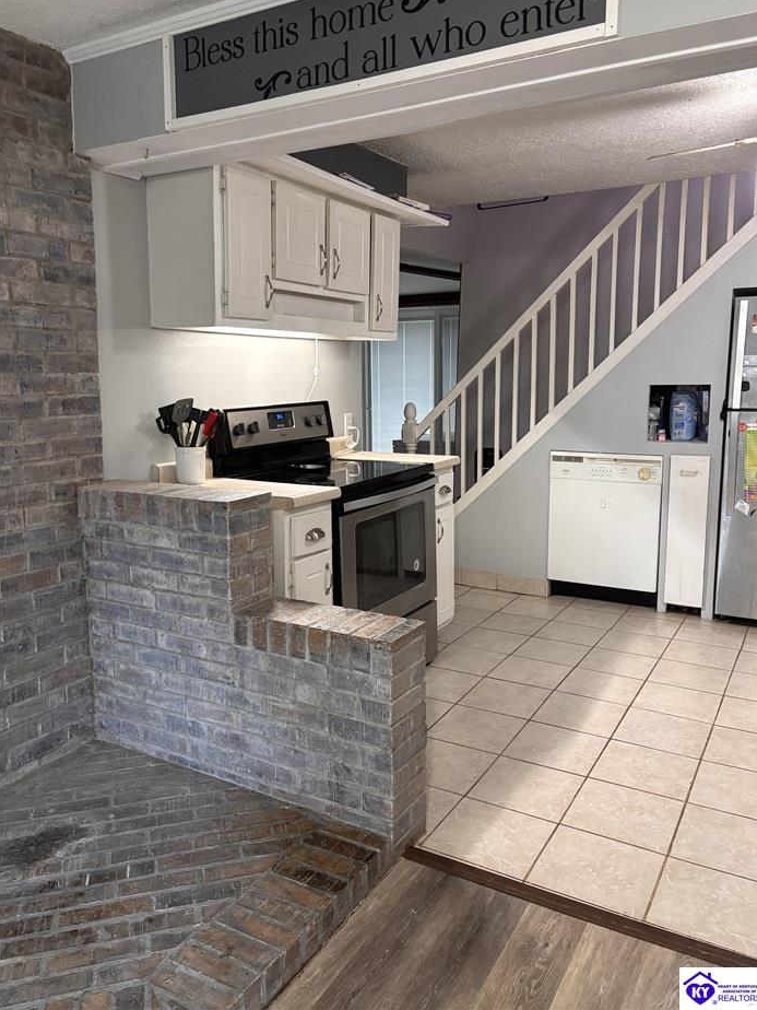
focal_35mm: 27
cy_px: 486
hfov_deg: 51.4
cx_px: 374
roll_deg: +0.2
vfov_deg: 65.3
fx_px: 787
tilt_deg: -8.7
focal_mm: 5.96
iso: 400
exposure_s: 1/60
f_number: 1.6
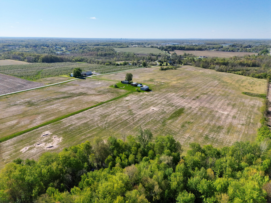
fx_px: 188
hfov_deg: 71.6
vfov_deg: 56.8
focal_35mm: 24
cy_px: 102
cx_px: 136
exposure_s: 1/6400
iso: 310
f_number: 1.7
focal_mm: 6.72
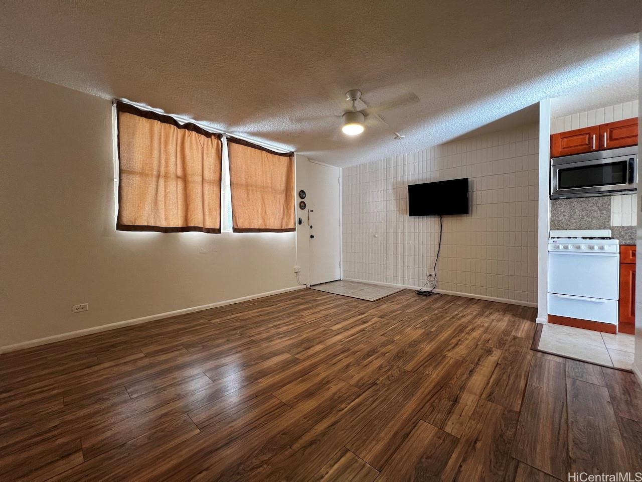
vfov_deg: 89.9
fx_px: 241
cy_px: 241
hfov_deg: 106.2
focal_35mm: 13
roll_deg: +0.3
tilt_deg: -3.0
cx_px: 321
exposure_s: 1/60
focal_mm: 1.57
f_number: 1.8
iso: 320
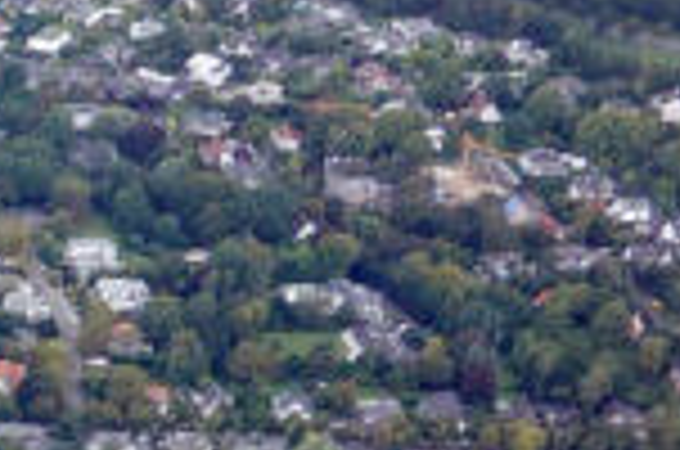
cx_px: -1437
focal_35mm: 238
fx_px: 4486
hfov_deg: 7.5
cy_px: 947
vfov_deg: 5.6
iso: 125
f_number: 3.5
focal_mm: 13
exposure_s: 1/125
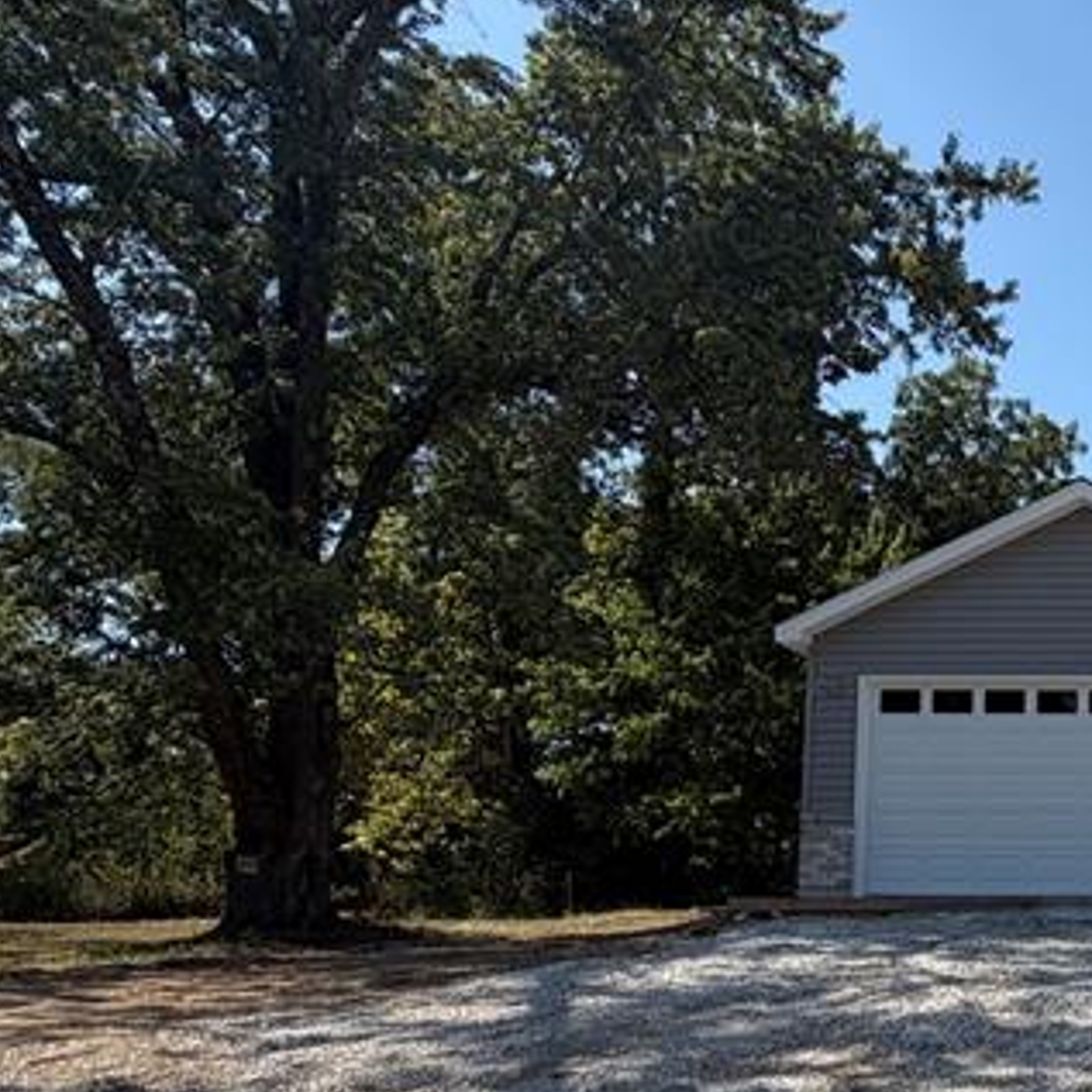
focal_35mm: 40
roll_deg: +0.4
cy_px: 772
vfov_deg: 41.0
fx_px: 1428
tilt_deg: +5.3
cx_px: 1323
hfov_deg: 33.6
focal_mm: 2.22
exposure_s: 1/770
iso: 25
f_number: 2.2
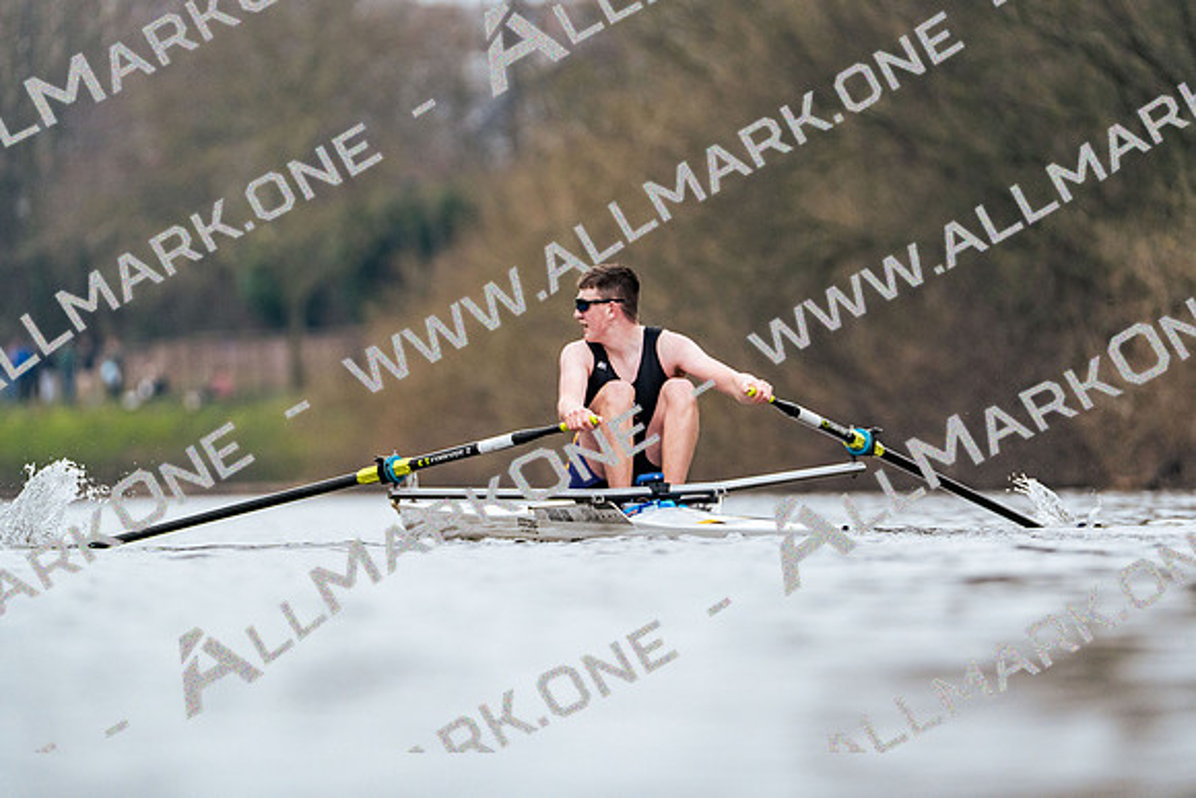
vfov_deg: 2.9
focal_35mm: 478
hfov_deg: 4.3
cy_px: 399
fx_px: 15883
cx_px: 598
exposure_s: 1/1600
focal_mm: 478
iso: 3200
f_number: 6.3
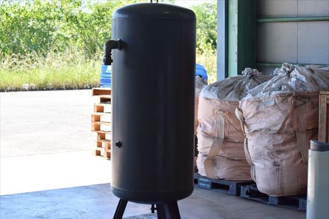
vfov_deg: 16.6
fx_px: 754
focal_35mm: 82
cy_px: 110
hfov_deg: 24.6
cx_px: 164
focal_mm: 55
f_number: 6.3
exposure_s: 1/1000
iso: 1250
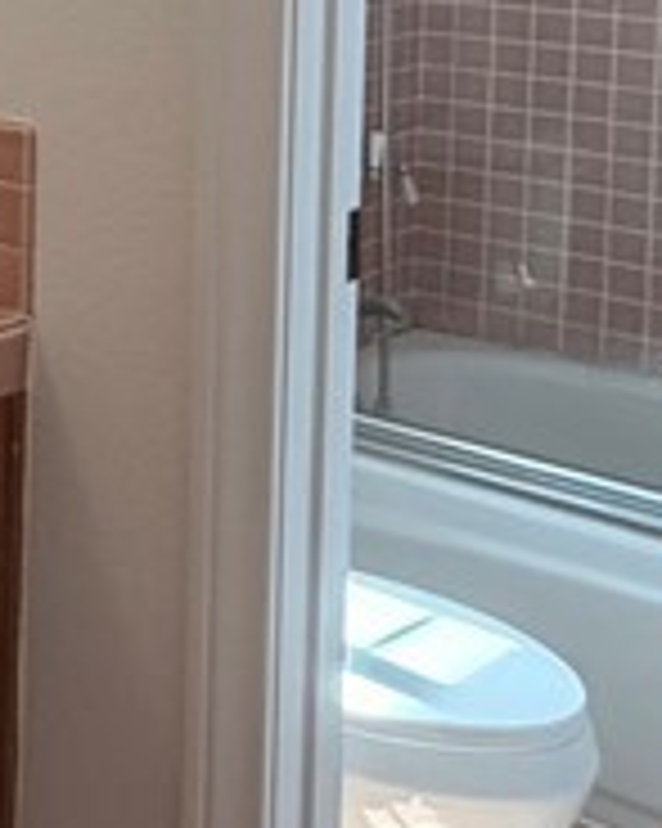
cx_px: -788
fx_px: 1863
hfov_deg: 15.0
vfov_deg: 23.3
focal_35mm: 76
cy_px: -117
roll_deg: +0.3
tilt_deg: -1.9
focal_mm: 2.22
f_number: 2.2
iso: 160
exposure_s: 1/120
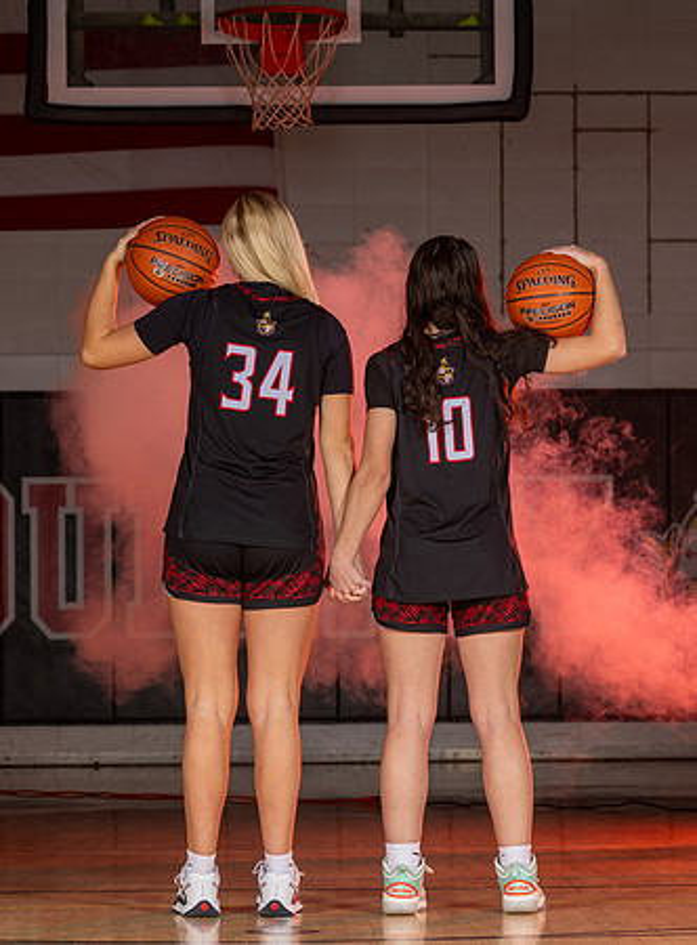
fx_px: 3877
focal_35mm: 143
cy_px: 489
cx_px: 477
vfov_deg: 13.9
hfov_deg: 10.3
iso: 80
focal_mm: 88
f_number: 6.3
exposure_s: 1/200
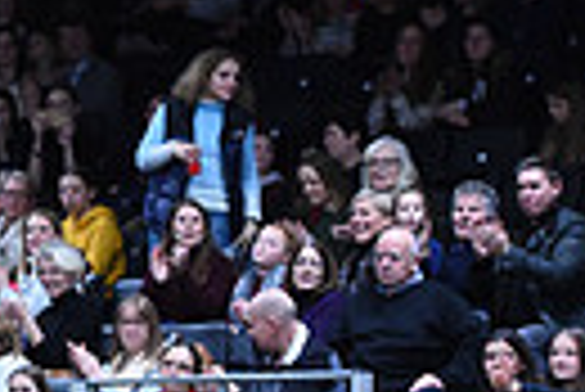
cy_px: 374
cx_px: -666
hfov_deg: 4.5
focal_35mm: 446
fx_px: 7256
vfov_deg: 3.1
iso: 5000
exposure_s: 1/640
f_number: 5
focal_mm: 100
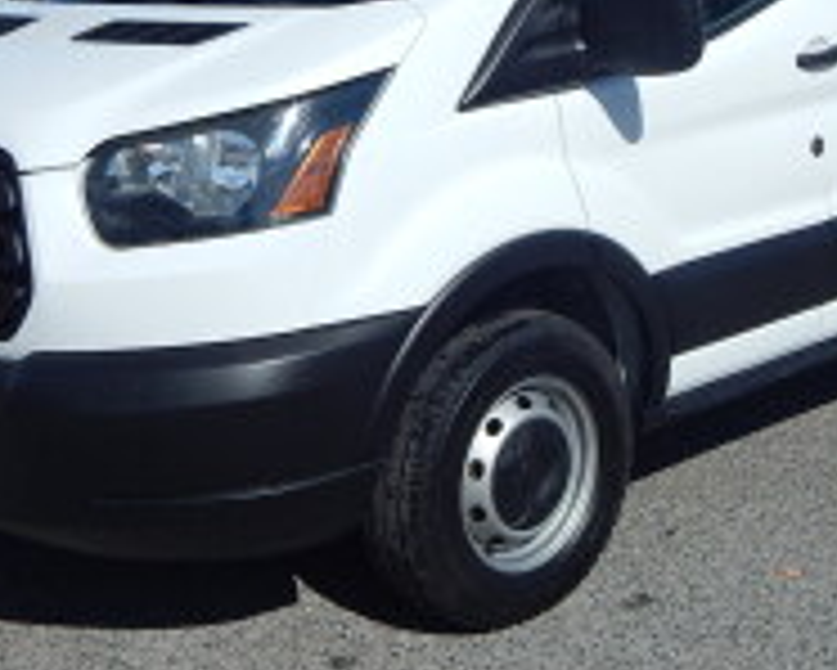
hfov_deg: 29.8
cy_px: 182
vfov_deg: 24.0
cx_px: 544
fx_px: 1561
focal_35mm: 63
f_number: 6.5
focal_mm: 5.6
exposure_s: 1/1500
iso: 125
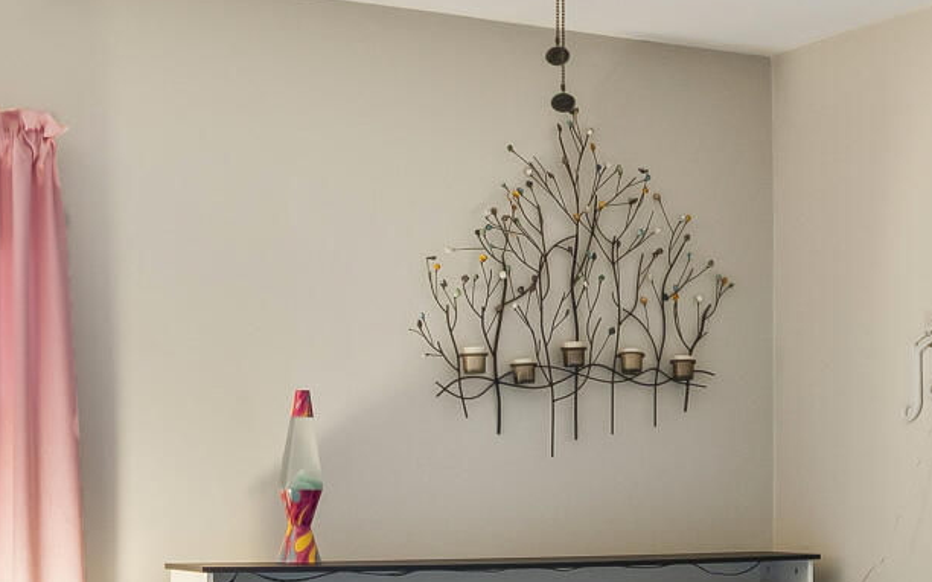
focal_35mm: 85
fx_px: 2158
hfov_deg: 23.0
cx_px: 1010
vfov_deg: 15.2
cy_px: 518
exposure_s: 1/1.67
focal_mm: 17
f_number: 8
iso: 400
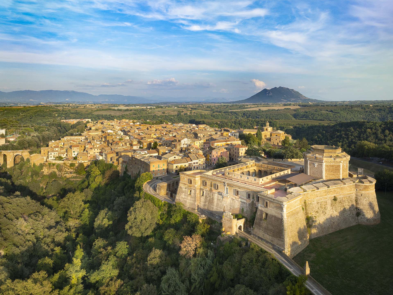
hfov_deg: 71.6
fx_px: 272
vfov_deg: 56.8
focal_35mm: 24
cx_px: 196
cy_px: 148
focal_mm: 12.29
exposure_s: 1/320
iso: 100
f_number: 5
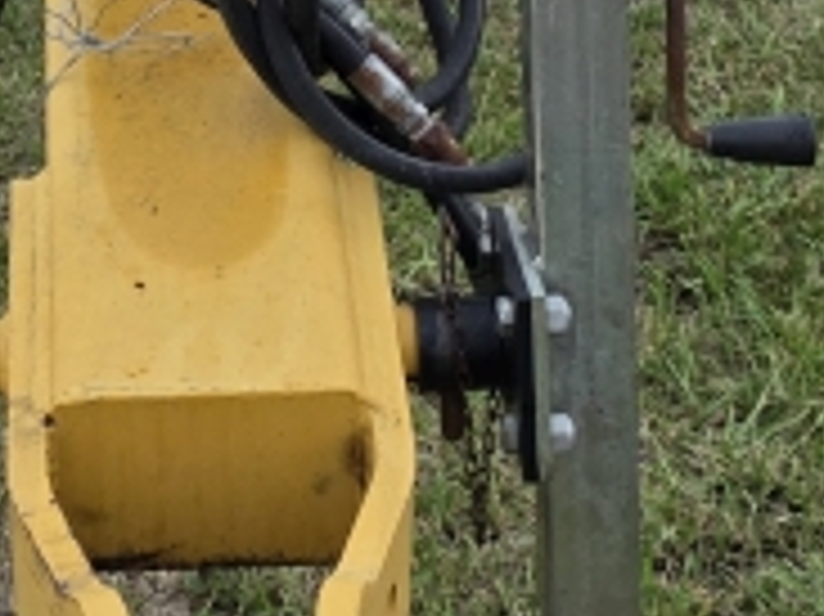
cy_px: -175
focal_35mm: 129
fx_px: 3069
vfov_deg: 11.2
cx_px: 104
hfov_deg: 15.1
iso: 50
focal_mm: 6.3
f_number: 1.7
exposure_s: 1/359
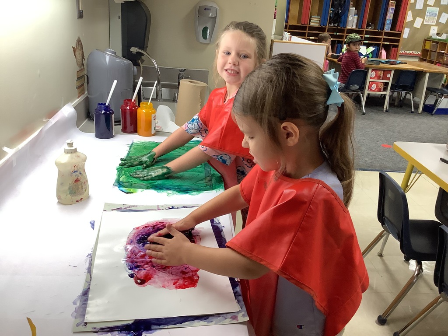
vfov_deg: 45.4
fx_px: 401
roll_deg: -3.1
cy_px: 168
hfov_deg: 58.4
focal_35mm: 31
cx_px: 224
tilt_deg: -21.8
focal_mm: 3.3
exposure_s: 1/60
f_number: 2.4
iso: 100
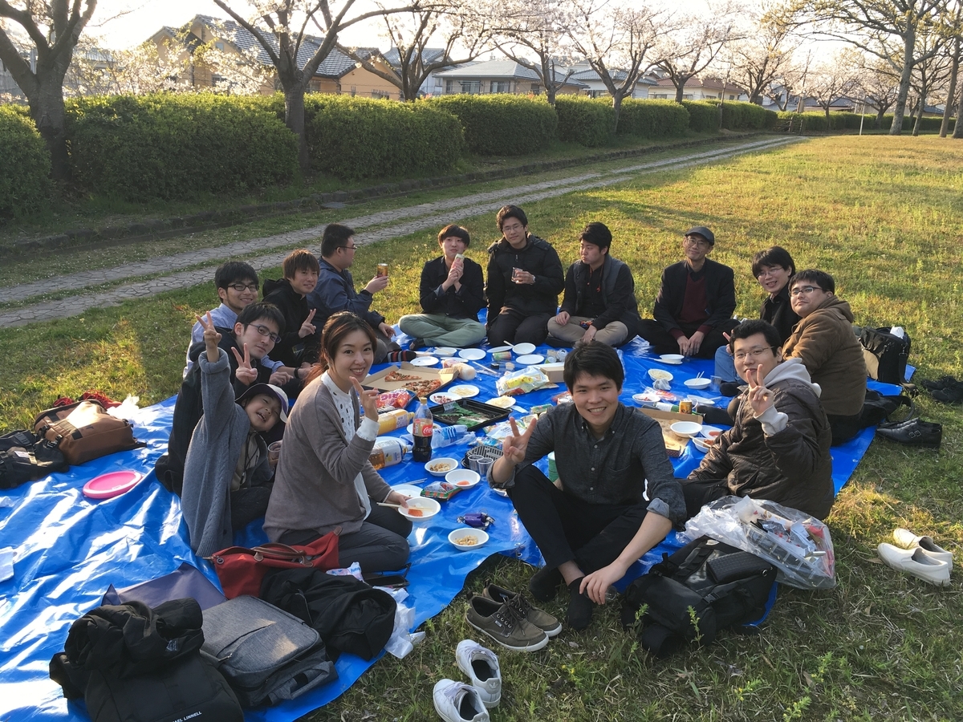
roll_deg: -4.1
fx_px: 807
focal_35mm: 29
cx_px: 482
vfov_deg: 48.2
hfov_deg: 61.7
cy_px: 361
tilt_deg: -15.6
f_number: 2.2
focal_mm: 4.15
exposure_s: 1/165
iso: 25
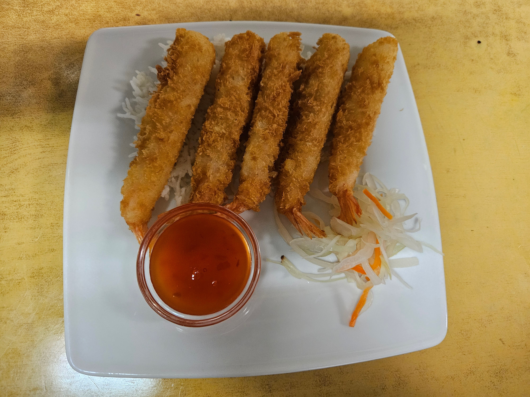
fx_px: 352
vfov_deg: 58.9
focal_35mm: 23
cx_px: 265
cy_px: 198
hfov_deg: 73.9
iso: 640
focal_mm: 5.4
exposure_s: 1/100
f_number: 1.8
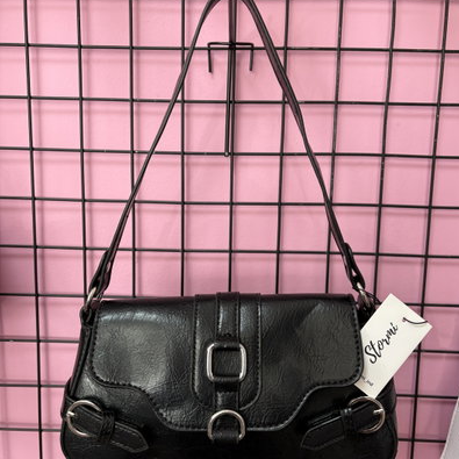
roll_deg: -0.4
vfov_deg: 52.5
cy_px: 230
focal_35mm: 31
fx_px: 465
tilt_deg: -6.6
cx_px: 231
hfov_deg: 52.5
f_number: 1.6
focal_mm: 5.96
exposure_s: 1/122
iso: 125
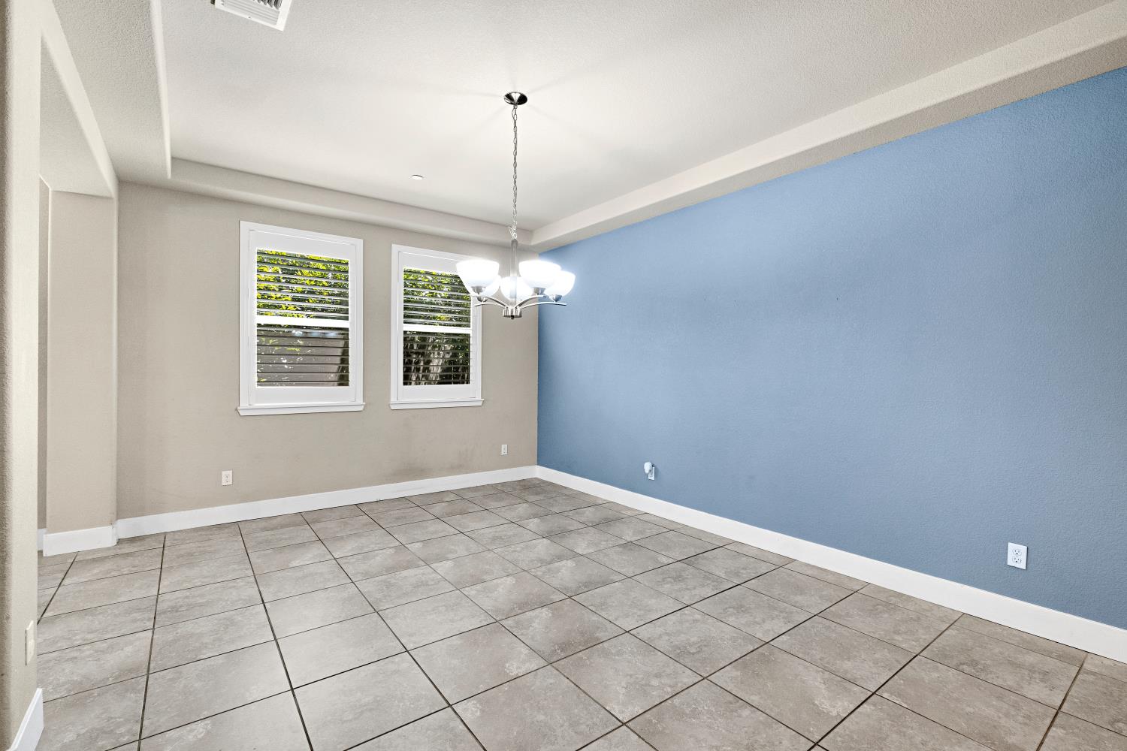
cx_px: 564
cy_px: 376
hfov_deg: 100.4
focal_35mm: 15
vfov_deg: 77.3
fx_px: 470
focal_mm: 10
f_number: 8
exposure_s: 1/10
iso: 320
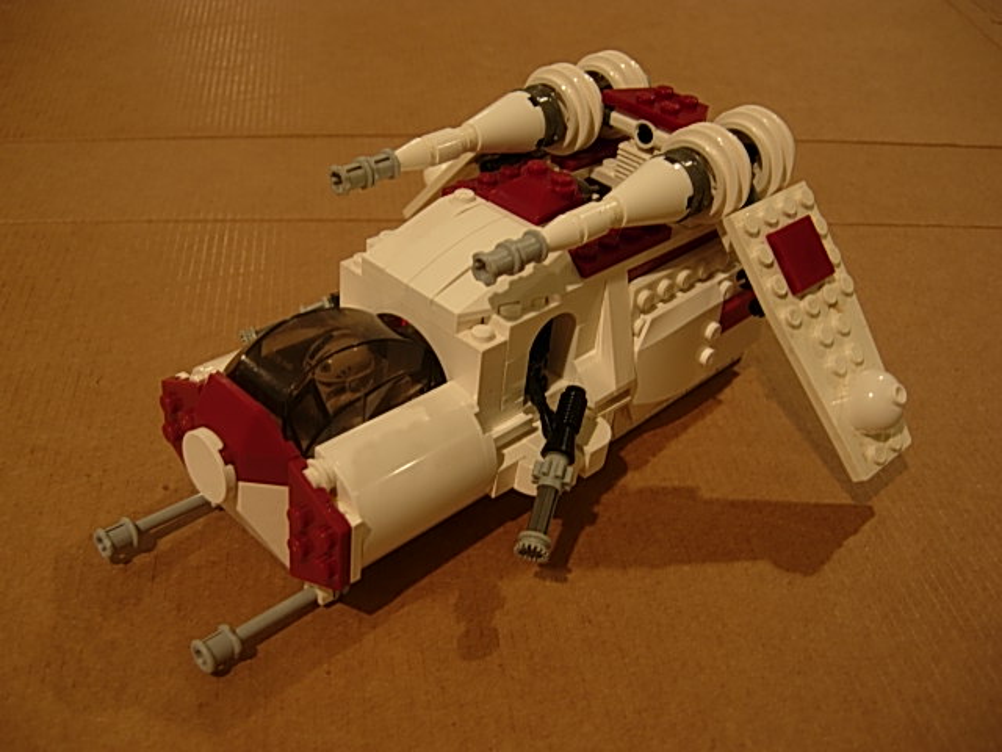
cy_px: 376
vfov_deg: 39.7
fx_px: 1042
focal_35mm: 36
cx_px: 501
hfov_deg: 51.4
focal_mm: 7.5
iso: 50
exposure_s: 1/5.3
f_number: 2.7
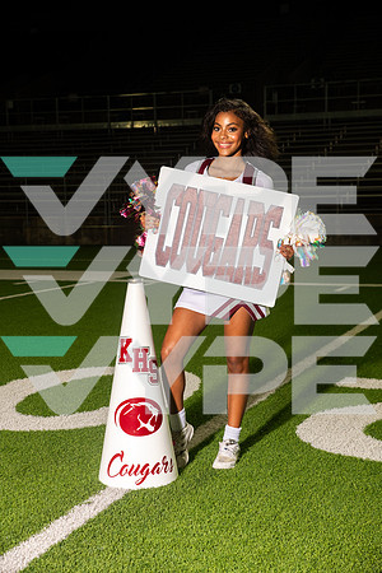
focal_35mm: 60
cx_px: 191
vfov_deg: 33.4
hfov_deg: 22.6
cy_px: 286
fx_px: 955
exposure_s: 1/400
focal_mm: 60
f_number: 7.1
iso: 1000
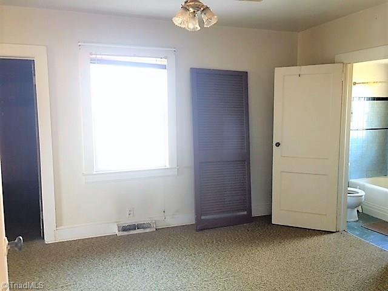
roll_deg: -0.2
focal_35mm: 29
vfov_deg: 48.2
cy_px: 146
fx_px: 325
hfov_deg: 61.7
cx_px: 194
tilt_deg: -4.7
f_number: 2.2
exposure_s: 1/4
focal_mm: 4.15
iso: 64
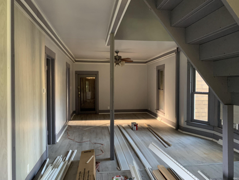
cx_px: 120
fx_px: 179
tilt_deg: -1.7
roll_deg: +0.2
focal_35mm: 26
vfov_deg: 53.0
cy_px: 90
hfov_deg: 67.3
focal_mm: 4.25
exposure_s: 1/40
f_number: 1.8
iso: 400
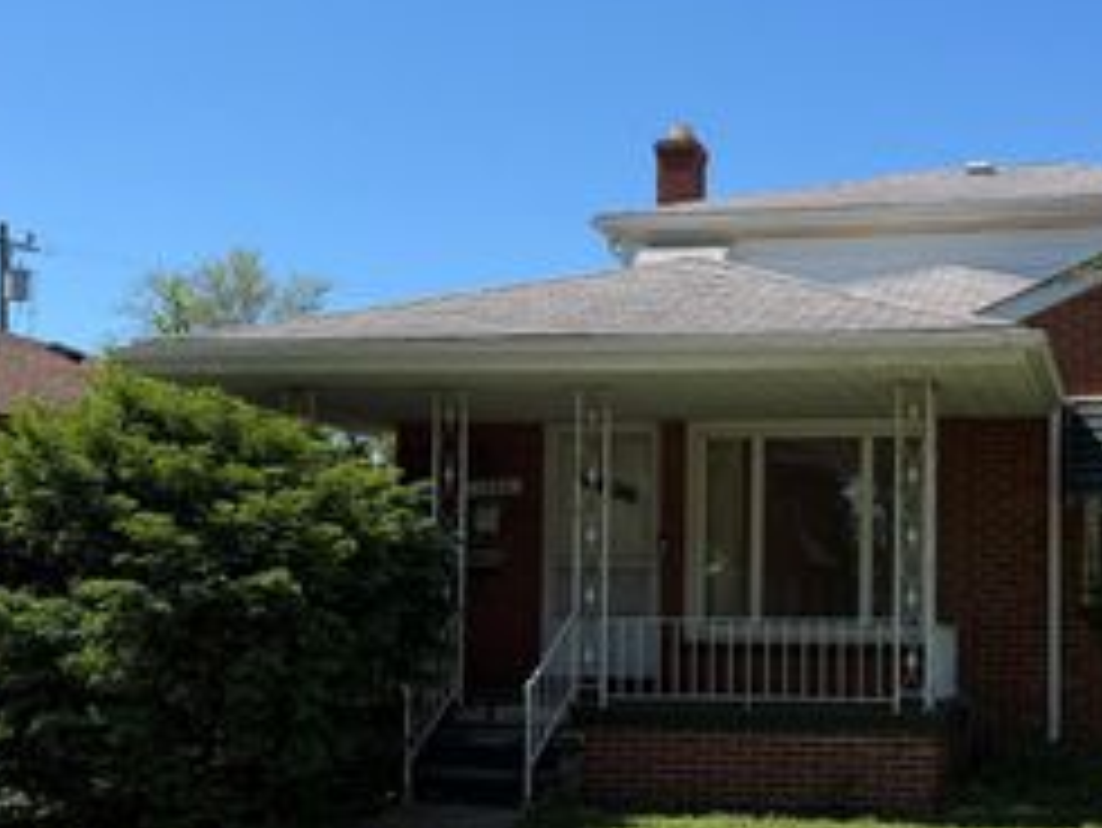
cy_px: 592
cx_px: 846
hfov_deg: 37.8
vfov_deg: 29.4
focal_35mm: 49
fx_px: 1561
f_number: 1.78
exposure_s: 1/3425
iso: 80
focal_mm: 6.76
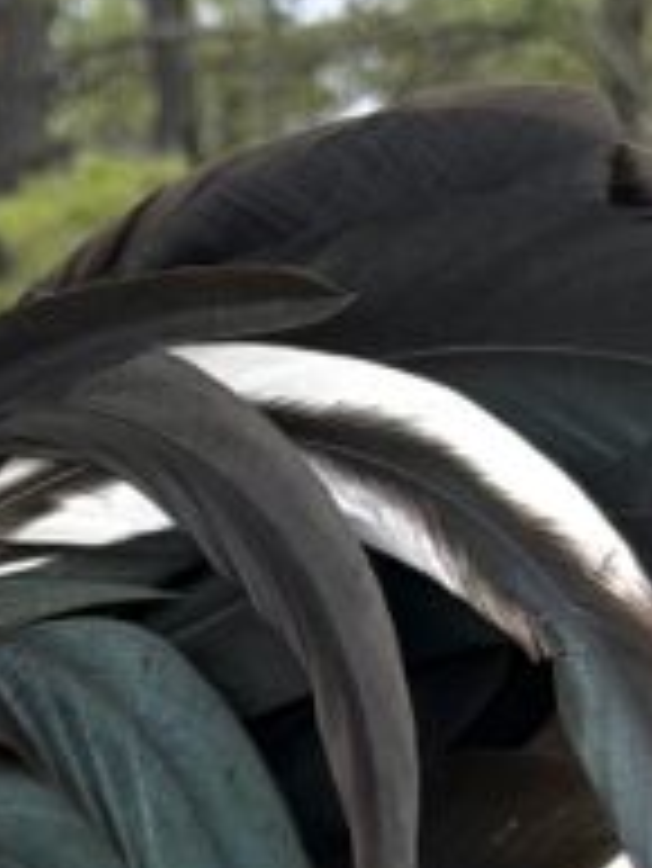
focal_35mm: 255
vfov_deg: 7.7
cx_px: -486
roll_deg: -1.1
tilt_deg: -1.7
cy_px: 1151
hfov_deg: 5.7
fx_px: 6397
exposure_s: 1/620
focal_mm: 6.76
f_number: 1.78
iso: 100
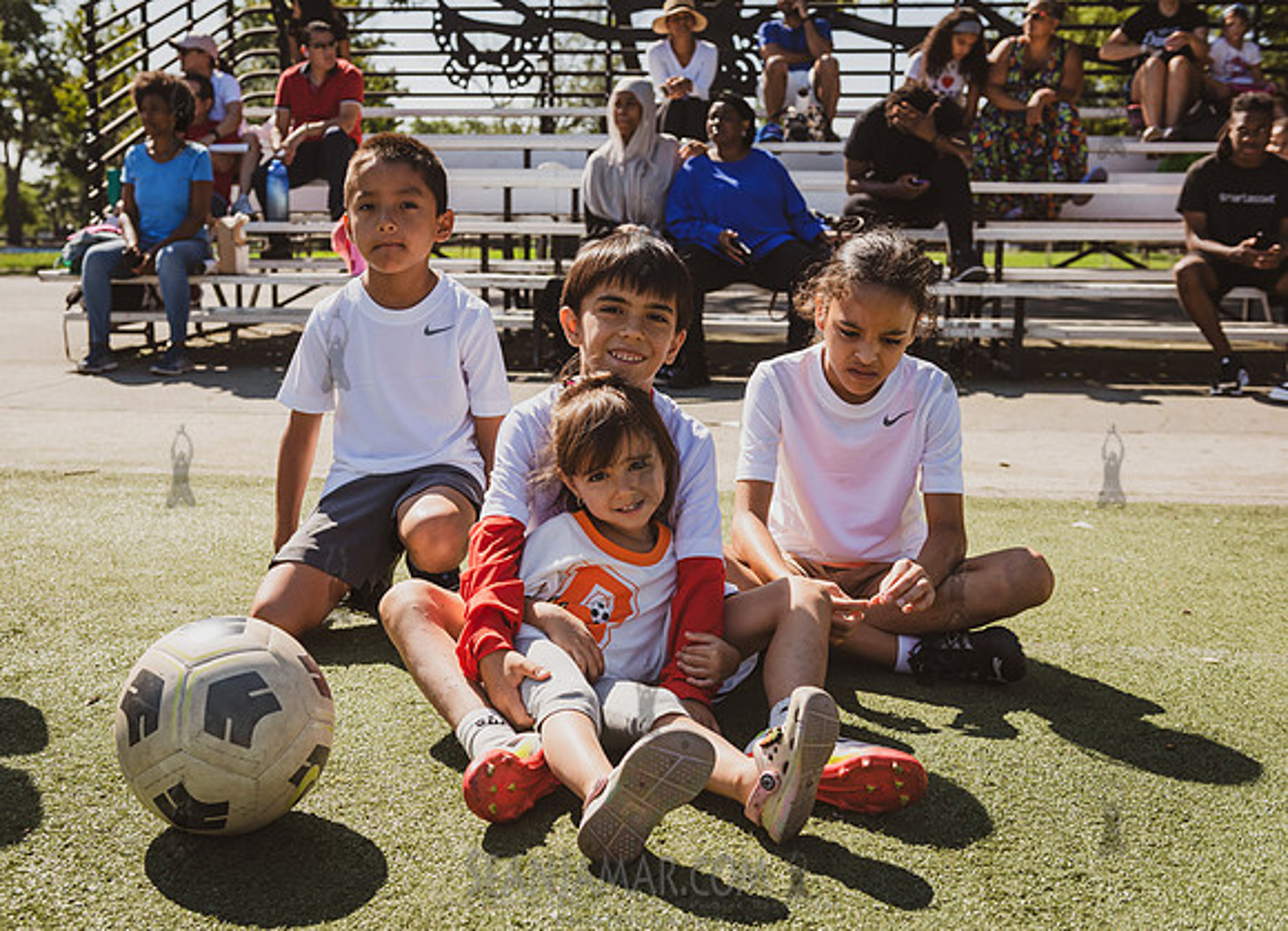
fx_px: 1510
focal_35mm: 41
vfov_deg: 34.2
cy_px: 454
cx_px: 573
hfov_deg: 46.1
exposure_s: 1/1250
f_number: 4.5
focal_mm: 38
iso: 250
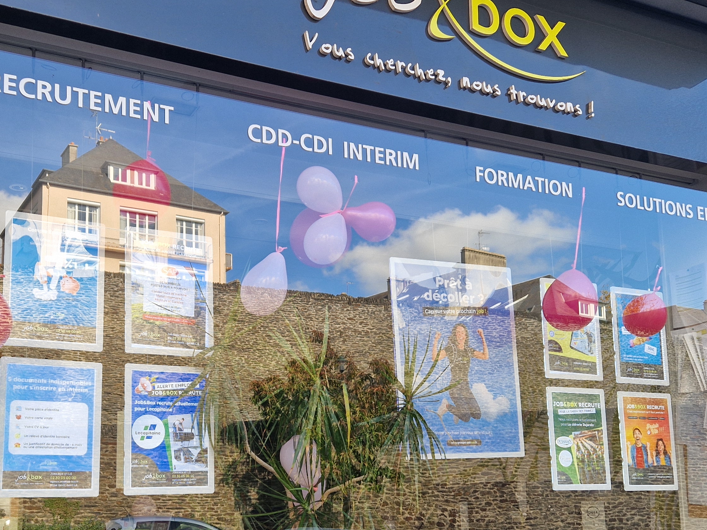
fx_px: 837
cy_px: 377
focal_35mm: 41
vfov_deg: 34.6
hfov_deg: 45.4
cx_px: 267
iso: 50
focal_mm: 5.4
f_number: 1.8
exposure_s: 1/195
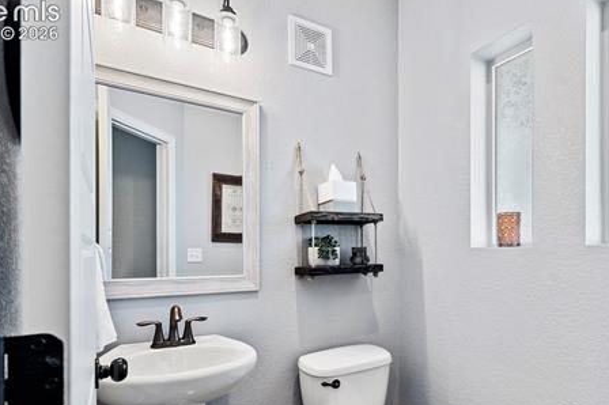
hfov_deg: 83.9
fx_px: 338
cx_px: 329
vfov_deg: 61.0
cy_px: 254
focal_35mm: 20
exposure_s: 1/40
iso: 640
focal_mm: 14
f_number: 8
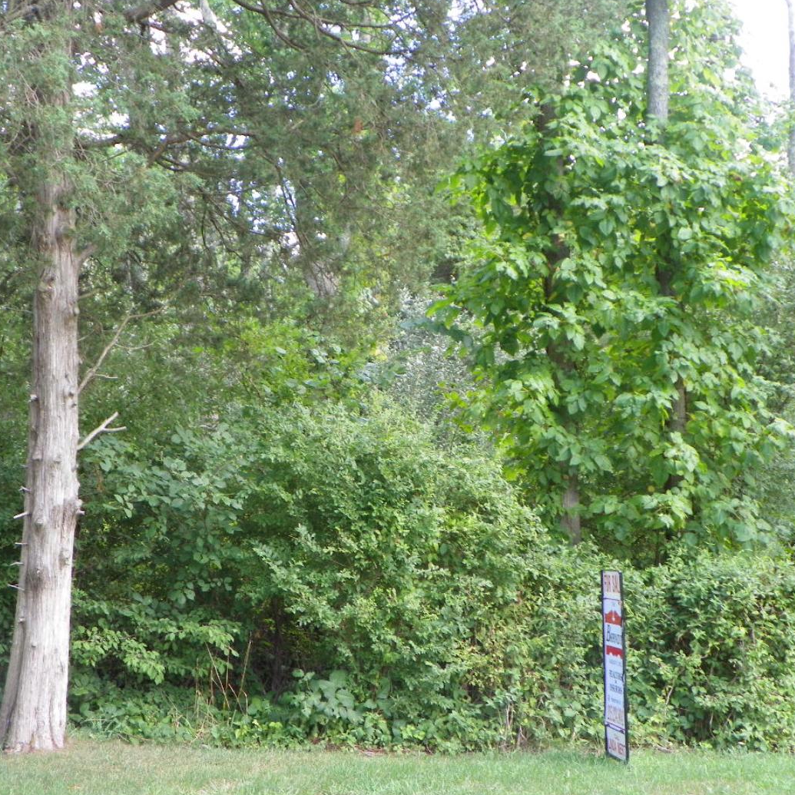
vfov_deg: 29.1
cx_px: 376
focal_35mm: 59
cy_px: 406
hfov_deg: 29.1
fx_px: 1533
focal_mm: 8.5
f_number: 3.2
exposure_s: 1/40
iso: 64
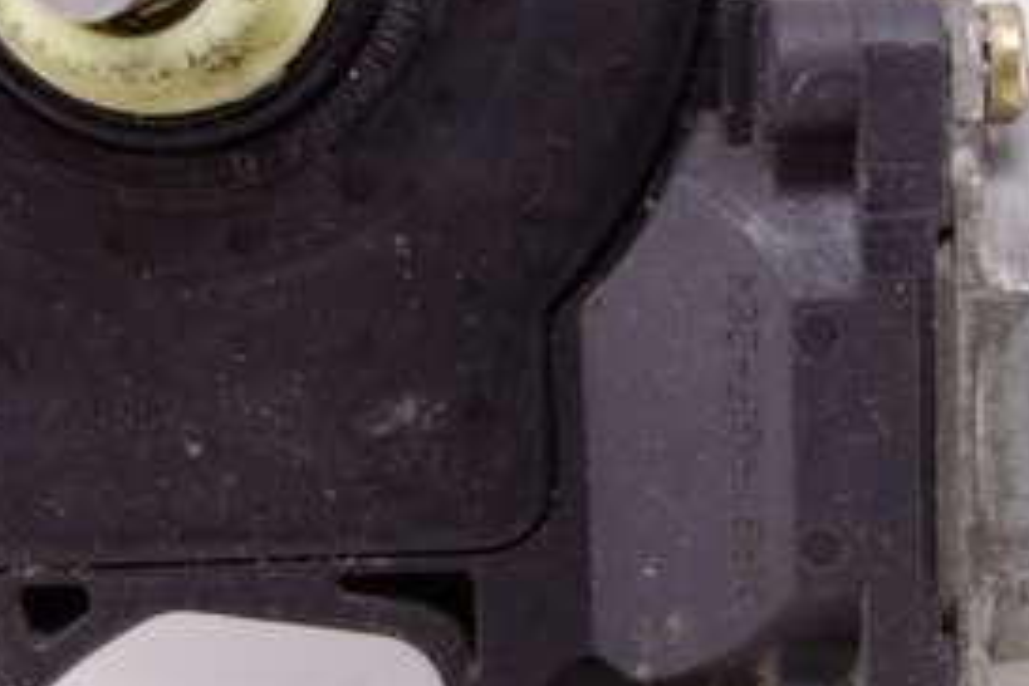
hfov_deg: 23.9
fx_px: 2401
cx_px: 795
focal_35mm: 84
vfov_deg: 16.2
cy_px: 164
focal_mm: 10.4
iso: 125
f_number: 1.8
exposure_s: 1/80
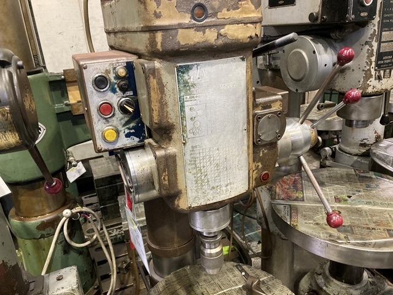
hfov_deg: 63.4
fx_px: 318
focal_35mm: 28
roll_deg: +4.0
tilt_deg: -19.9
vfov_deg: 49.7
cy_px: 148
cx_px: 196
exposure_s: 1/40
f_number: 1.8
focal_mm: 3.99
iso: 250
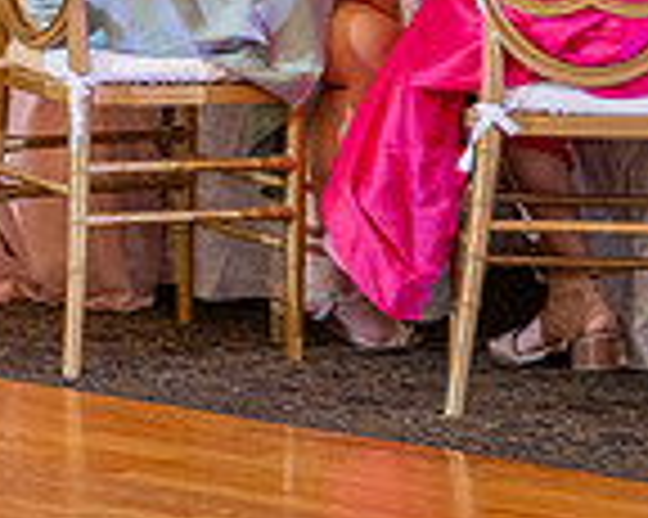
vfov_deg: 5.4
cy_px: -53
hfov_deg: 6.5
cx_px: -700
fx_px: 5500
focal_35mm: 287
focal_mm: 60
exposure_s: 1/80
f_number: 4
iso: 800
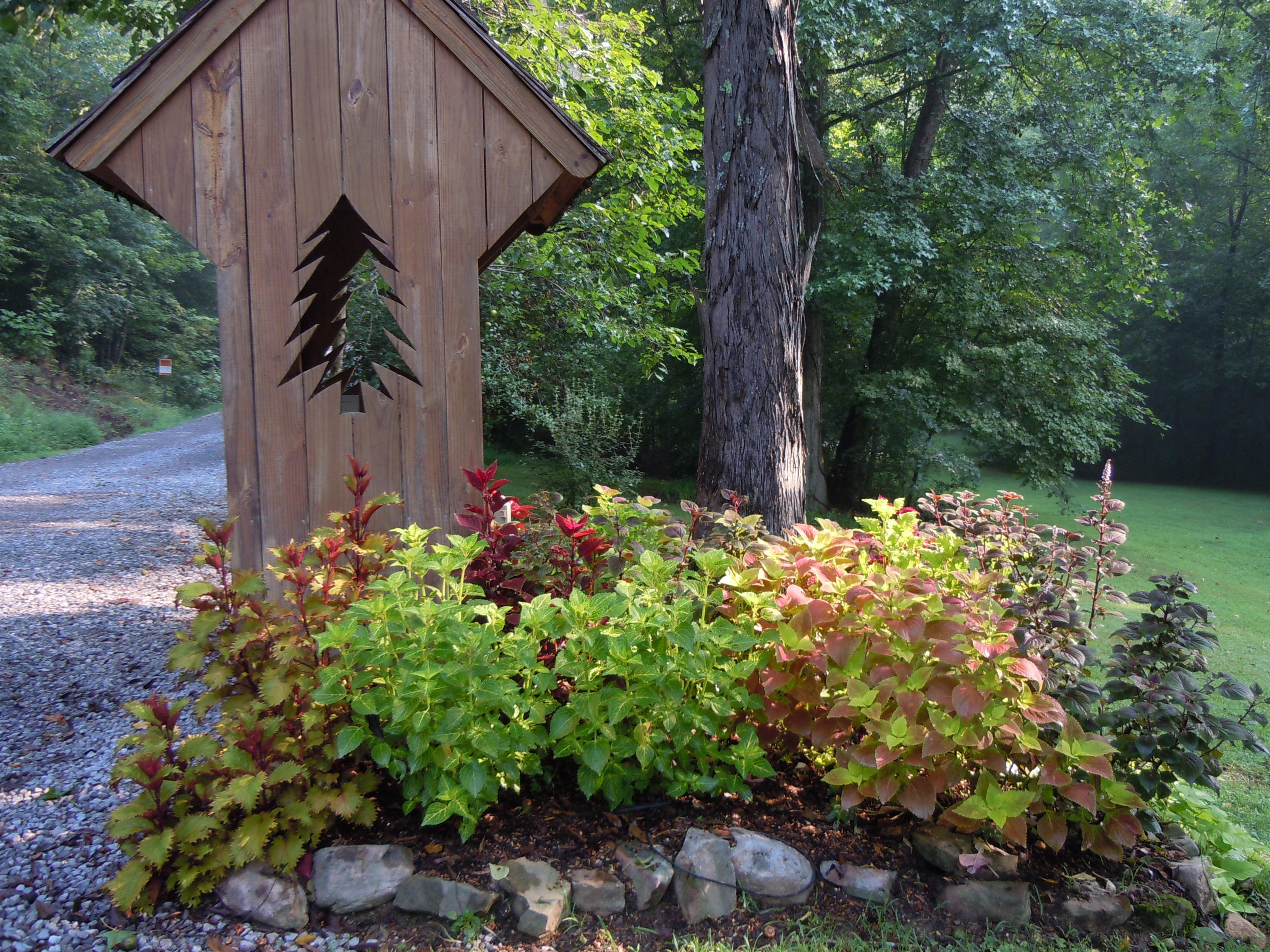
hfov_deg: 60.0
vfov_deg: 46.8
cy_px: 476
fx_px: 1101
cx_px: 635
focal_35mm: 30
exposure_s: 1/60
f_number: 3.5
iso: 100
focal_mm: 5.4
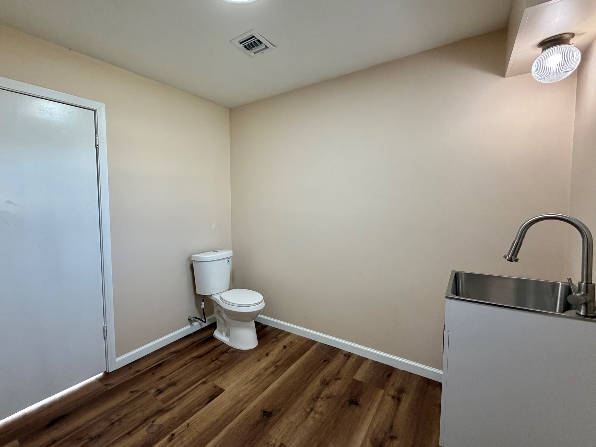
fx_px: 275
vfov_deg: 78.1
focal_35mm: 16
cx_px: 265
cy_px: 218
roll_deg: +0.4
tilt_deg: -3.4
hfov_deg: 94.1
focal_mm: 2.22
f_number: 2.2
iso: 250
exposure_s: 1/120
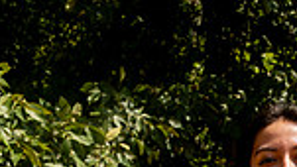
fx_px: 591
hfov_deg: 26.8
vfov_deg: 12.4
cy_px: 409
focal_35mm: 75
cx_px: 289
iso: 100
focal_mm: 24
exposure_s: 1/500
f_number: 4.5
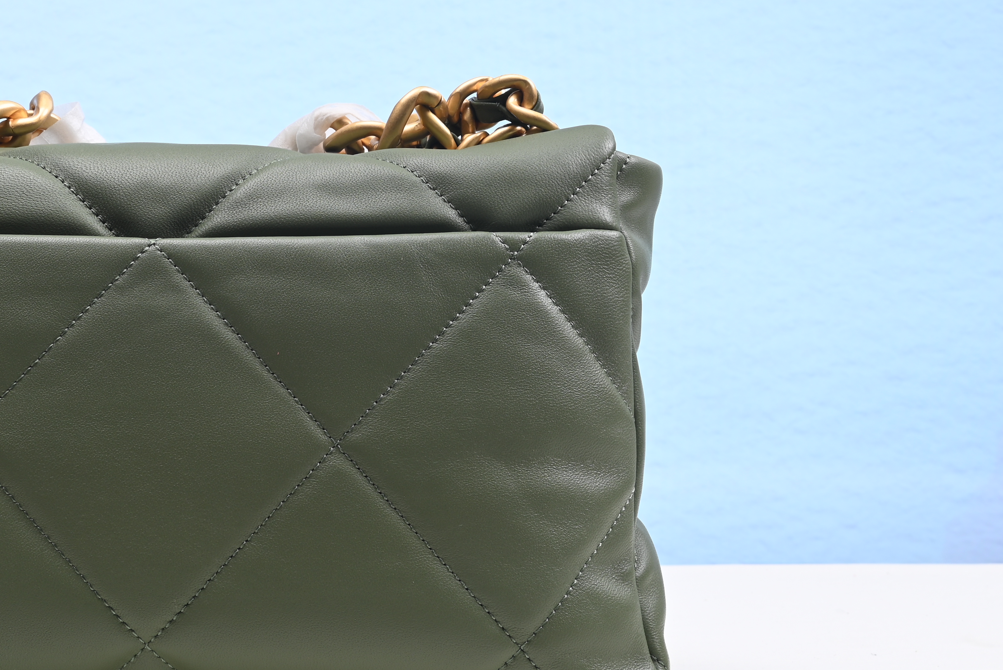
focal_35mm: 76
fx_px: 2118
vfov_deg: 17.9
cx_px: 340
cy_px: 230
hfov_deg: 26.5
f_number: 16
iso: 100
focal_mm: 40
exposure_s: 1/2
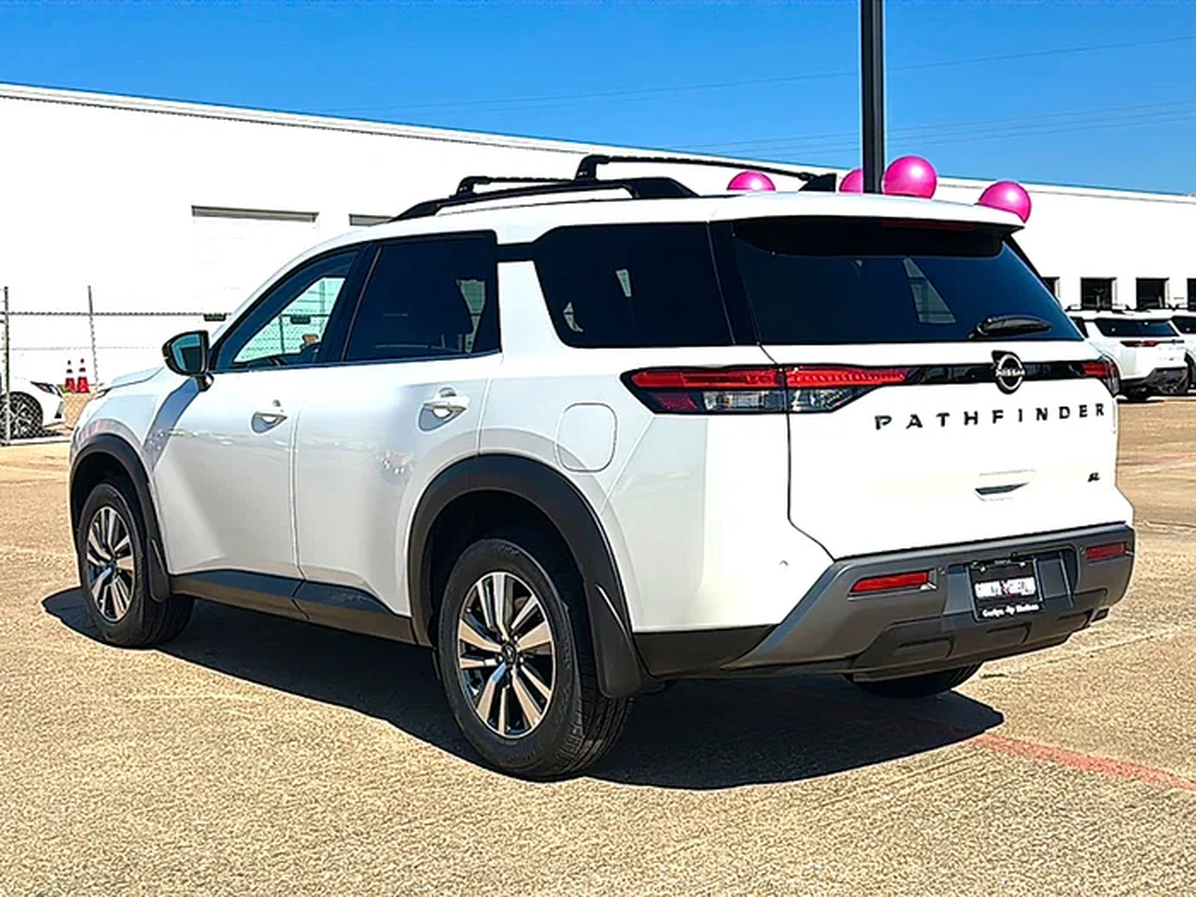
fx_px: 1313
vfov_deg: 37.7
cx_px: 598
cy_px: 448
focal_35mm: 38
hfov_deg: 49.0
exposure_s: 1/10989
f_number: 1.78
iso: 80
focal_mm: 6.86
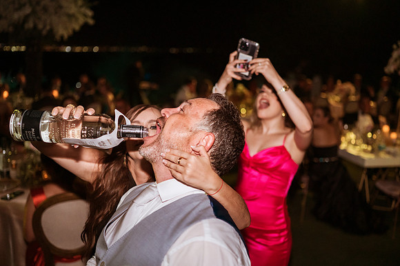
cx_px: 200
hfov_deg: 54.5
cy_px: 133
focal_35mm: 35
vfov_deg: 37.8
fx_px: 389
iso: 3200
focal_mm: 35
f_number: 1.8
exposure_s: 1/1000
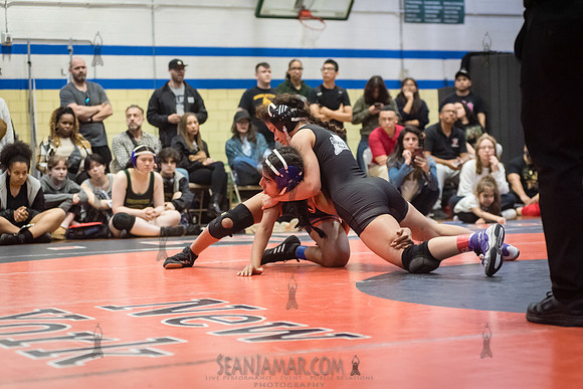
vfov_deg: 17.1
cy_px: 194
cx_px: 292
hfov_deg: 25.4
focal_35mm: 80
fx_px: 1296
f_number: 3.5
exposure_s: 1/400
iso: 8000
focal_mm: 80
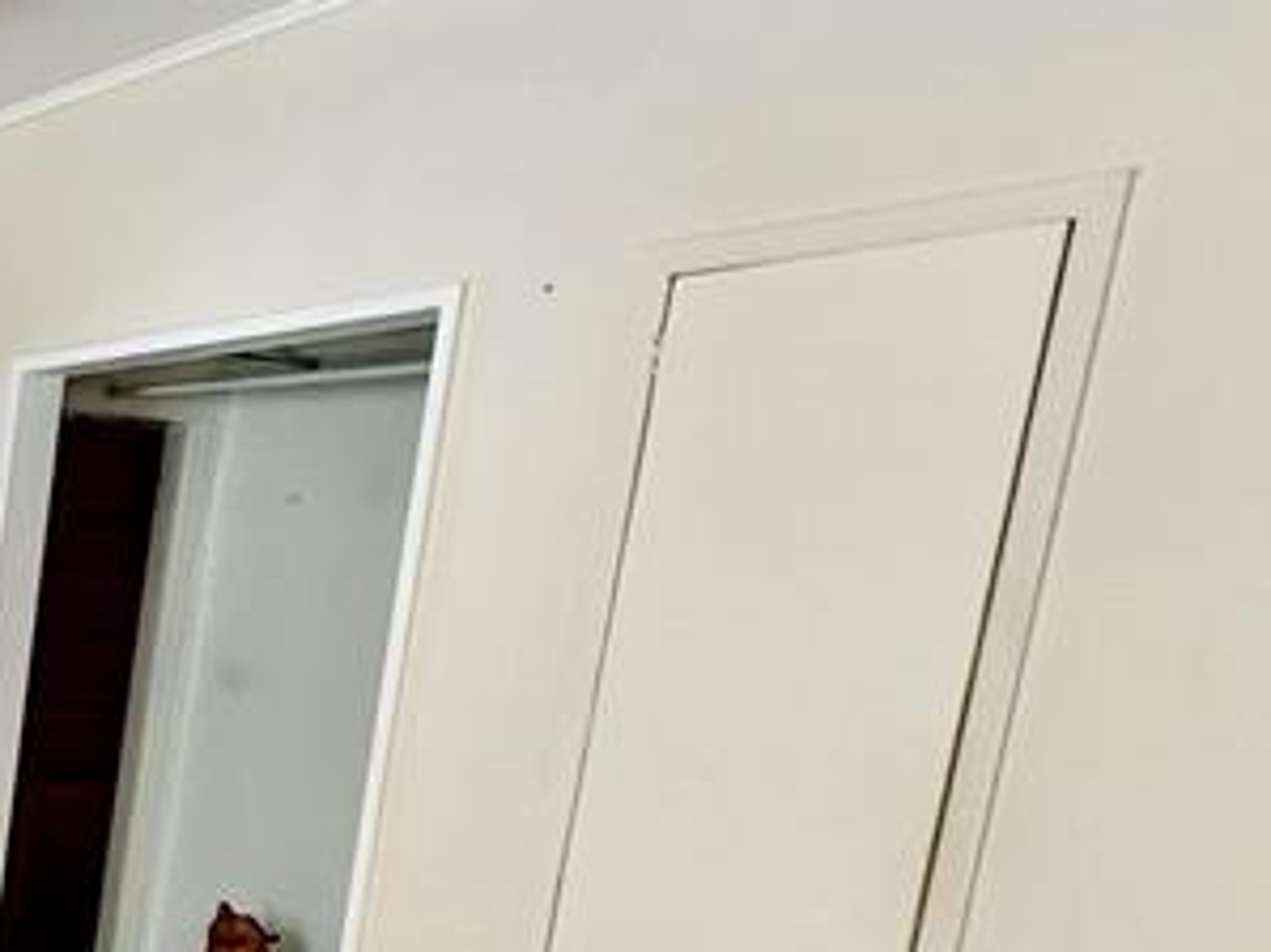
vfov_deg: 28.6
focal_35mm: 48
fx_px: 1762
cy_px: 918
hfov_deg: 27.9
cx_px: -599
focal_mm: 2.22
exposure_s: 1/60
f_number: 2.2
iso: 250
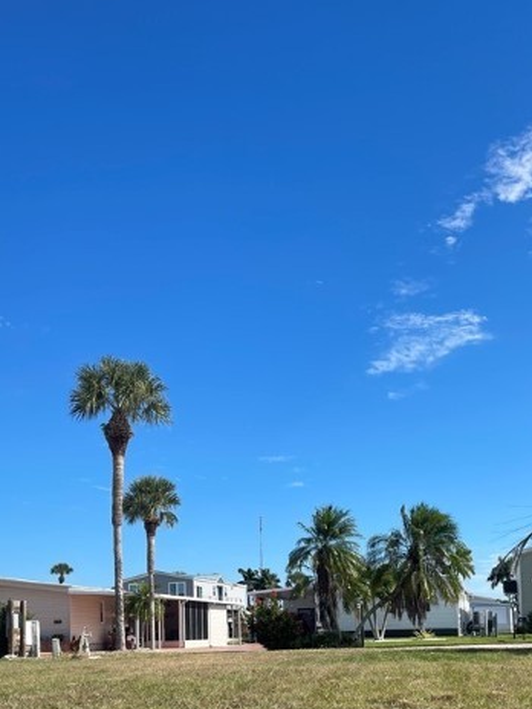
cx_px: 268
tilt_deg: +5.8
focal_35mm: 43
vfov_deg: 42.2
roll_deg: +1.9
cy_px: 549
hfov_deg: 33.6
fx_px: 881
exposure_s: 1/4132
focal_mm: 4.2
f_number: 1.6
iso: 32
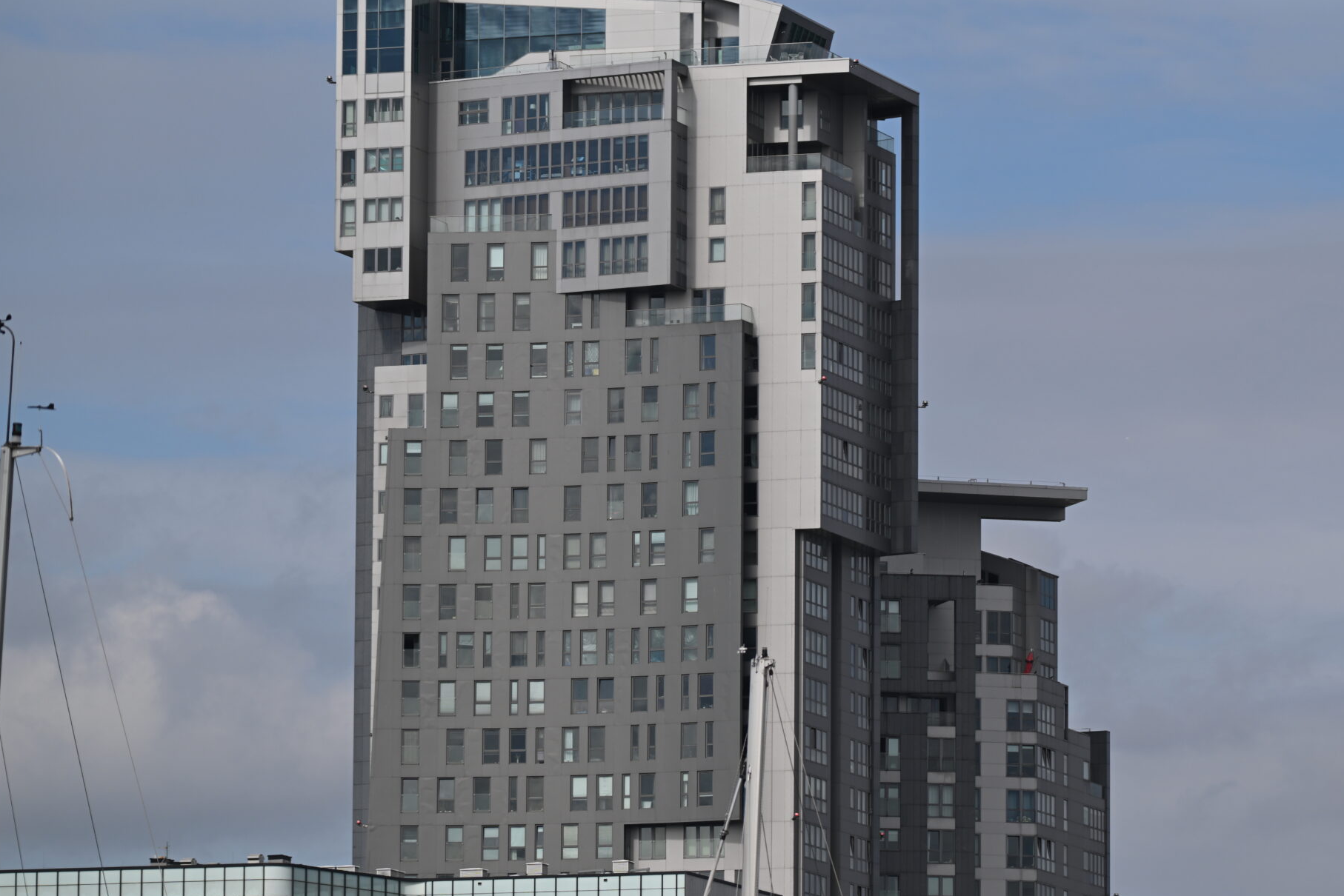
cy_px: 334
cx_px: 914
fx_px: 9484
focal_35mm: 254
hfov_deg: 8.1
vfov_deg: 5.4
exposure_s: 1/1000
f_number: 5.6
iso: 100
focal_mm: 180
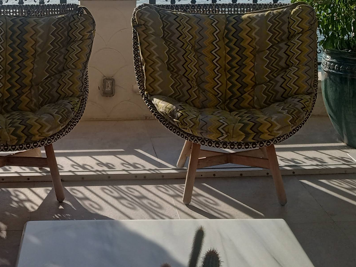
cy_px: 6
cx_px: 102
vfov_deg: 19.6
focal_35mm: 73
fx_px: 751
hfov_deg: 26.4
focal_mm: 3.71
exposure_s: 1/2320
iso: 100
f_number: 2.2
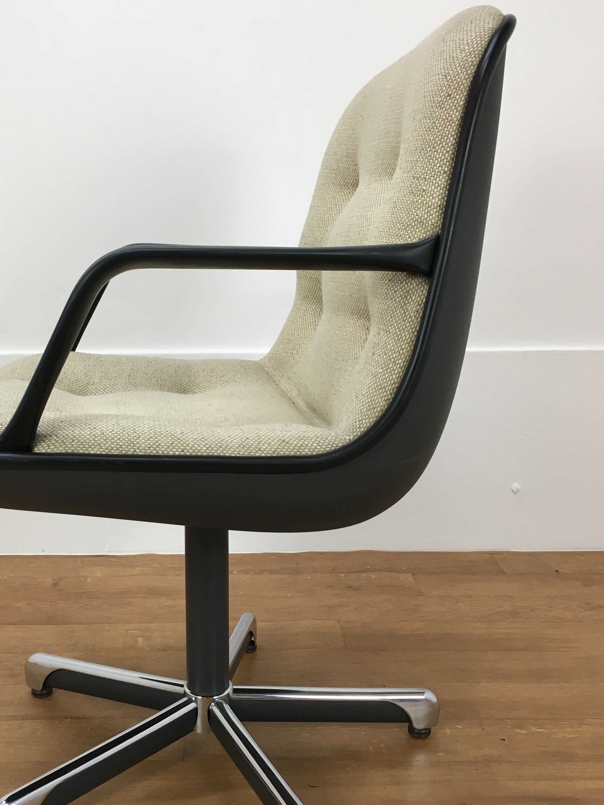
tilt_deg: -11.8
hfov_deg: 38.4
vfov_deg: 50.1
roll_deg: -0.1
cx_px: 228
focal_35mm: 37
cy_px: 422
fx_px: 861
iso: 25
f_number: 2.2
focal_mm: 4.15
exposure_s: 1/33
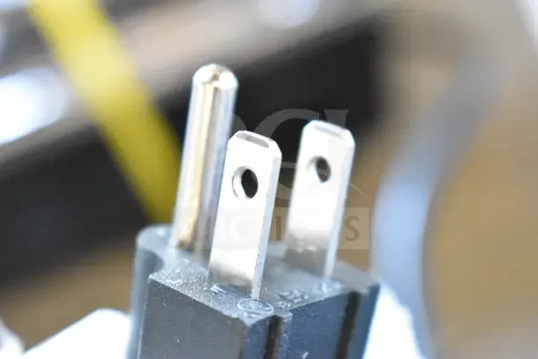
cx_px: 269
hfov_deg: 24.6
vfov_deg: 16.6
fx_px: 1233
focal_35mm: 82
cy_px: 180
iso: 11400
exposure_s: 1/100
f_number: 5.6
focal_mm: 55
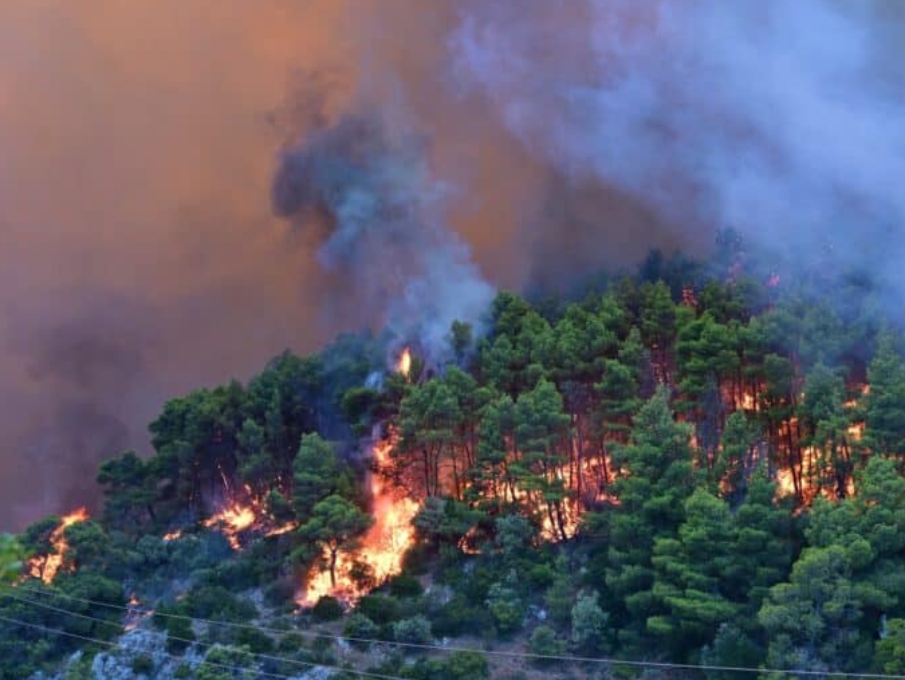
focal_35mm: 82
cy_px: 339
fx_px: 2145
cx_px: 500
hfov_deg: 23.8
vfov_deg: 18.0
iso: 500
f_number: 5
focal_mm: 75
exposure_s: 1/200
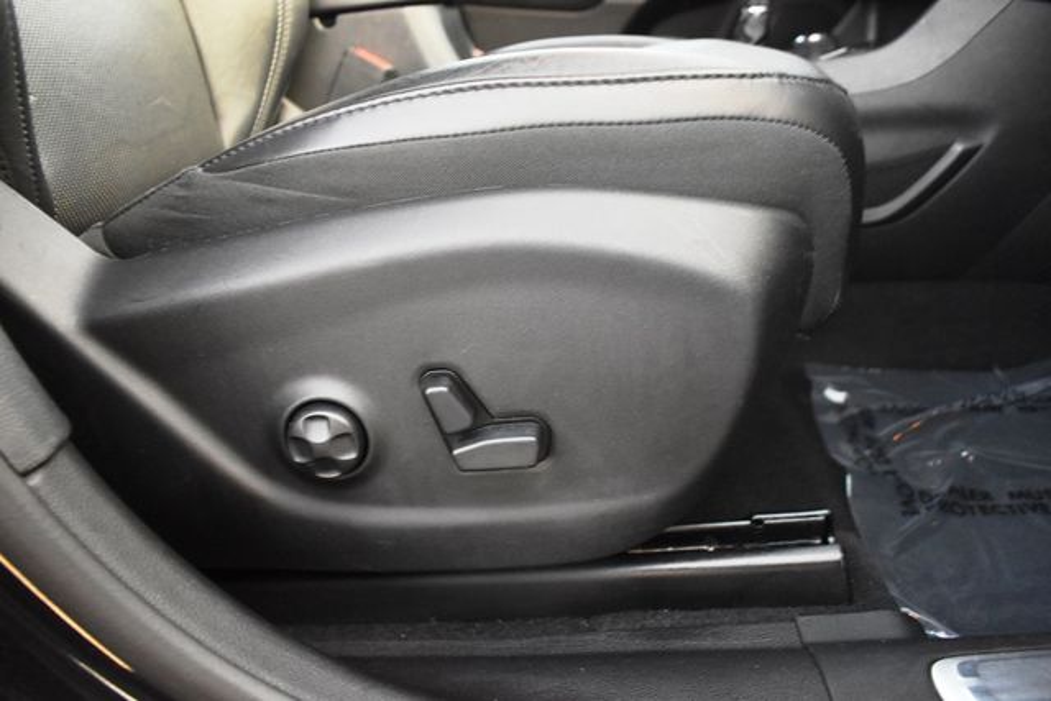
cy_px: 350
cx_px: 526
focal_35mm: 27
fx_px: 788
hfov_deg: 67.4
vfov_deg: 48.0
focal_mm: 18
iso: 2200
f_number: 3.5
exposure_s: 1/125
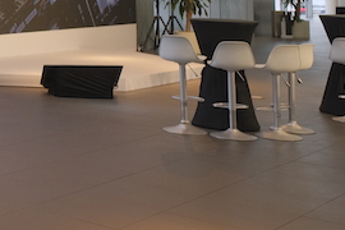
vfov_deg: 14.5
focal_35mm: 89
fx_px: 853
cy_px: -90
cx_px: -276
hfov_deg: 18.1
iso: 1000
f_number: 2.5
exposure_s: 1/320
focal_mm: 16
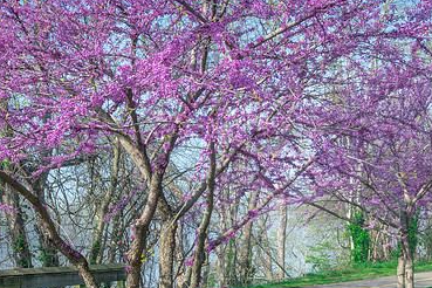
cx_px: 213
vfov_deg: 18.8
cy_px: 211
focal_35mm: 72
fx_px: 864
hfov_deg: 28.1
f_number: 11
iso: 100
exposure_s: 1/80
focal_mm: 30.5
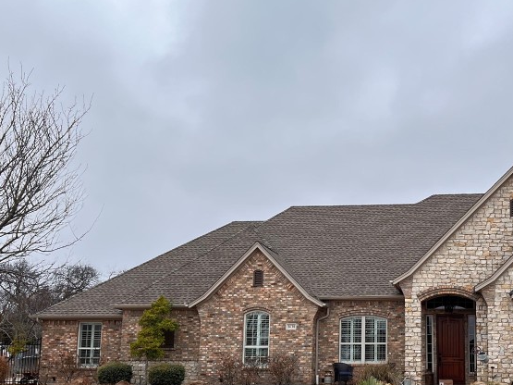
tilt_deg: +8.4
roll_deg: -1.1
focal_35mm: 48
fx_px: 711
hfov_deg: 38.7
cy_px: 278
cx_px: 379
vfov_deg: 29.9
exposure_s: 1/827
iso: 50
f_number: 1.5
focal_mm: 5.7
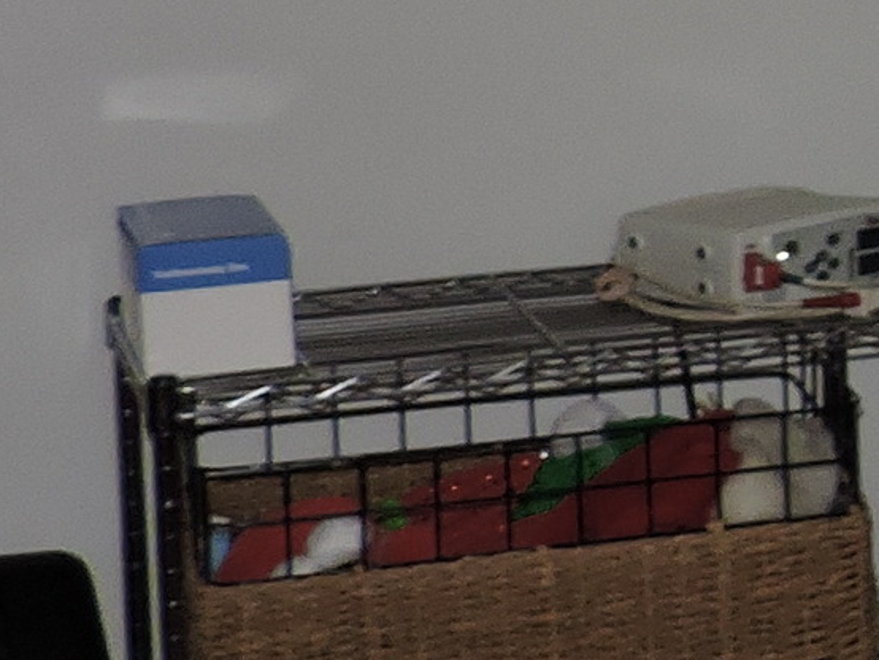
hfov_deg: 12.4
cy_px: -32
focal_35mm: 133
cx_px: 1934
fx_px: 3379
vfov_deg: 11.0
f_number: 3
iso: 200
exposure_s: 1/30
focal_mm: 4.3
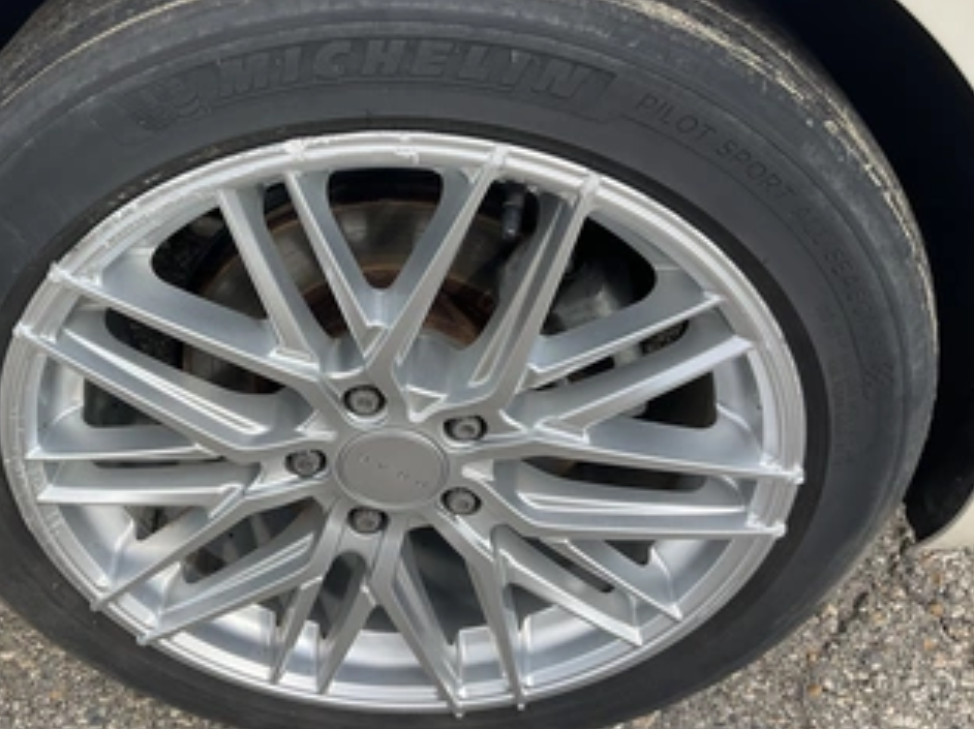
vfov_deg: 38.6
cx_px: 360
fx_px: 1040
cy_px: 351
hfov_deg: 49.6
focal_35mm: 37
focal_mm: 3
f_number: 1.8
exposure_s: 1/284
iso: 25
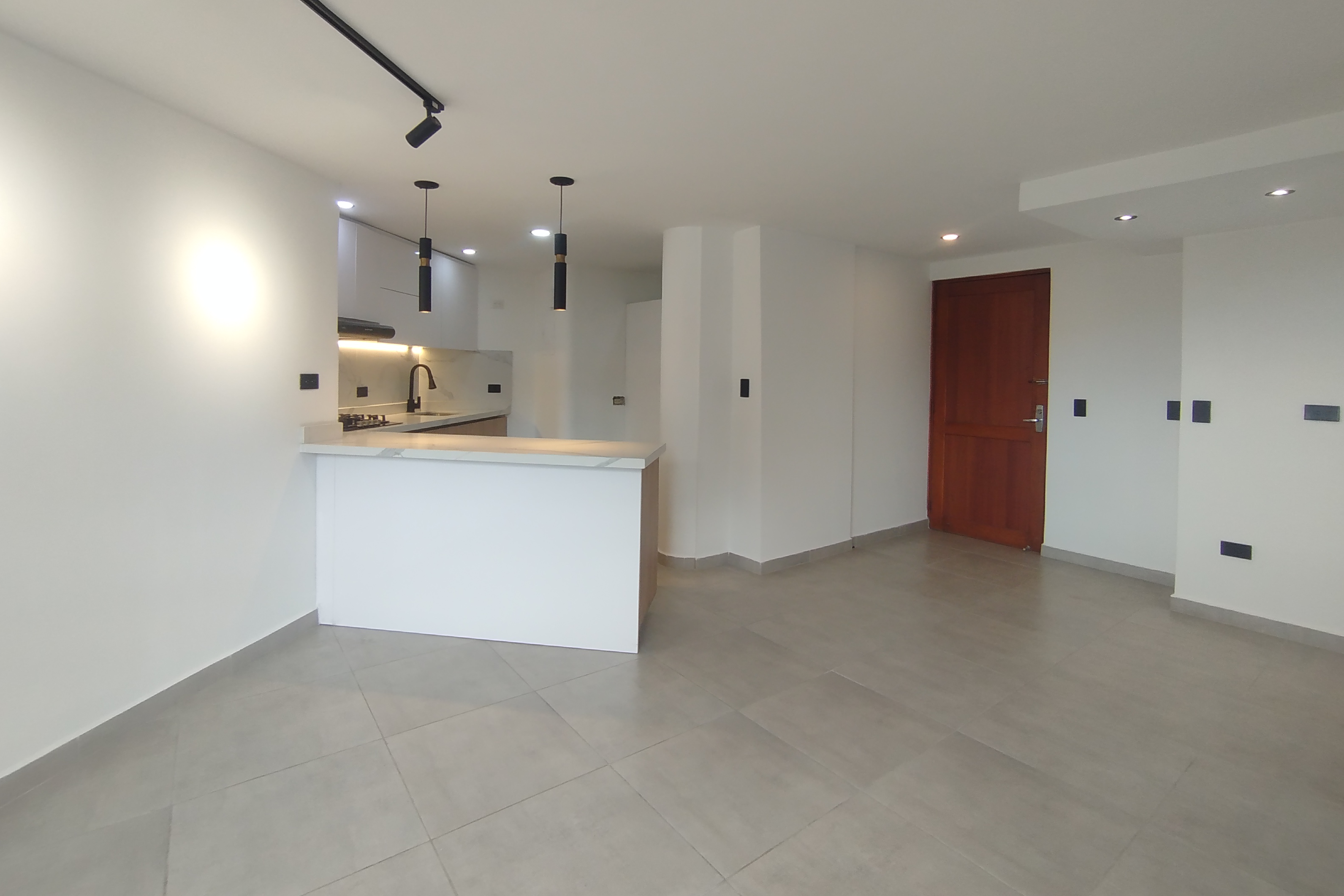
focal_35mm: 16
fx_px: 597
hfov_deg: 96.7
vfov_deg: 73.3
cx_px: 676
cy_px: 382
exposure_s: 1/60
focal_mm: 1.65
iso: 80
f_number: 2.2
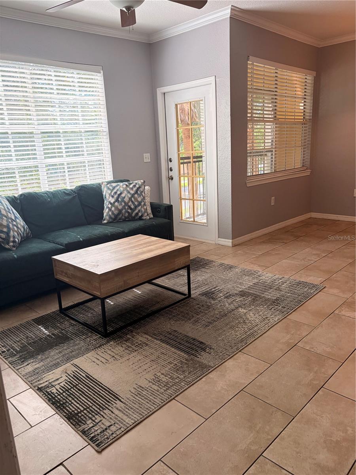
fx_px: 357
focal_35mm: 26
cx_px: 178
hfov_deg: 53.1
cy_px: 238
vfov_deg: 67.3
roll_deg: +3.0
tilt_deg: -12.5
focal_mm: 5.96
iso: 80
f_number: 1.6
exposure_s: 1/209
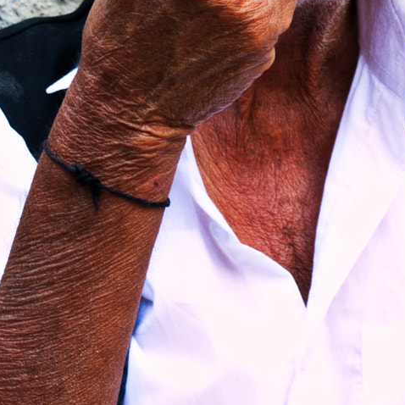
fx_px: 3103
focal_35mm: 234
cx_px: 269
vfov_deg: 7.4
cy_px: 22
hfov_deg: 7.5
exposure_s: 1/25
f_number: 8
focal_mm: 55
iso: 200
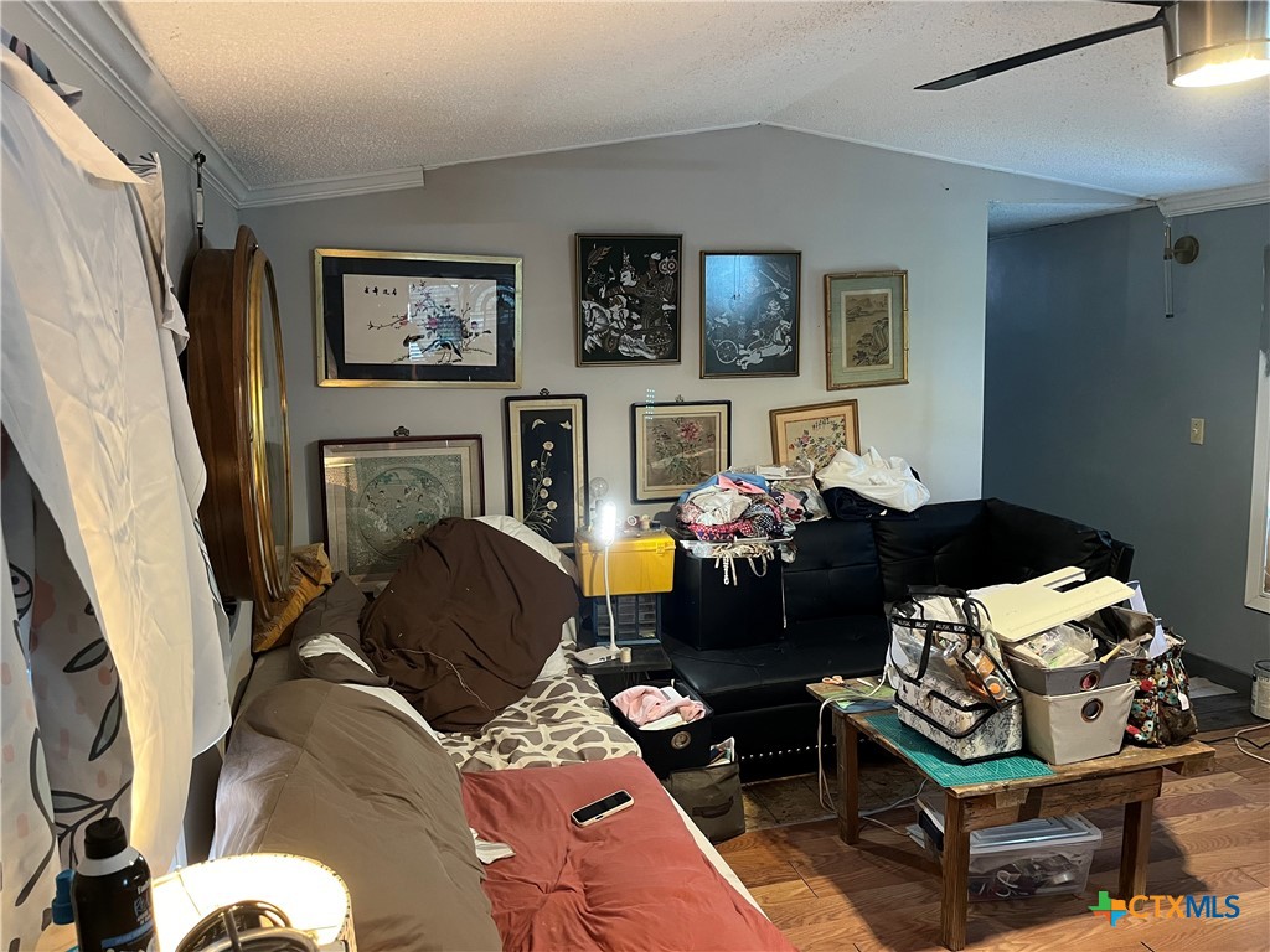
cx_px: 635
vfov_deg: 53.1
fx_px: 954
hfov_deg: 67.3
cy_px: 476
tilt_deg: -7.2
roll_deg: +1.9
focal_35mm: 26
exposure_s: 1/60
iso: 320
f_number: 1.6
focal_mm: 5.1
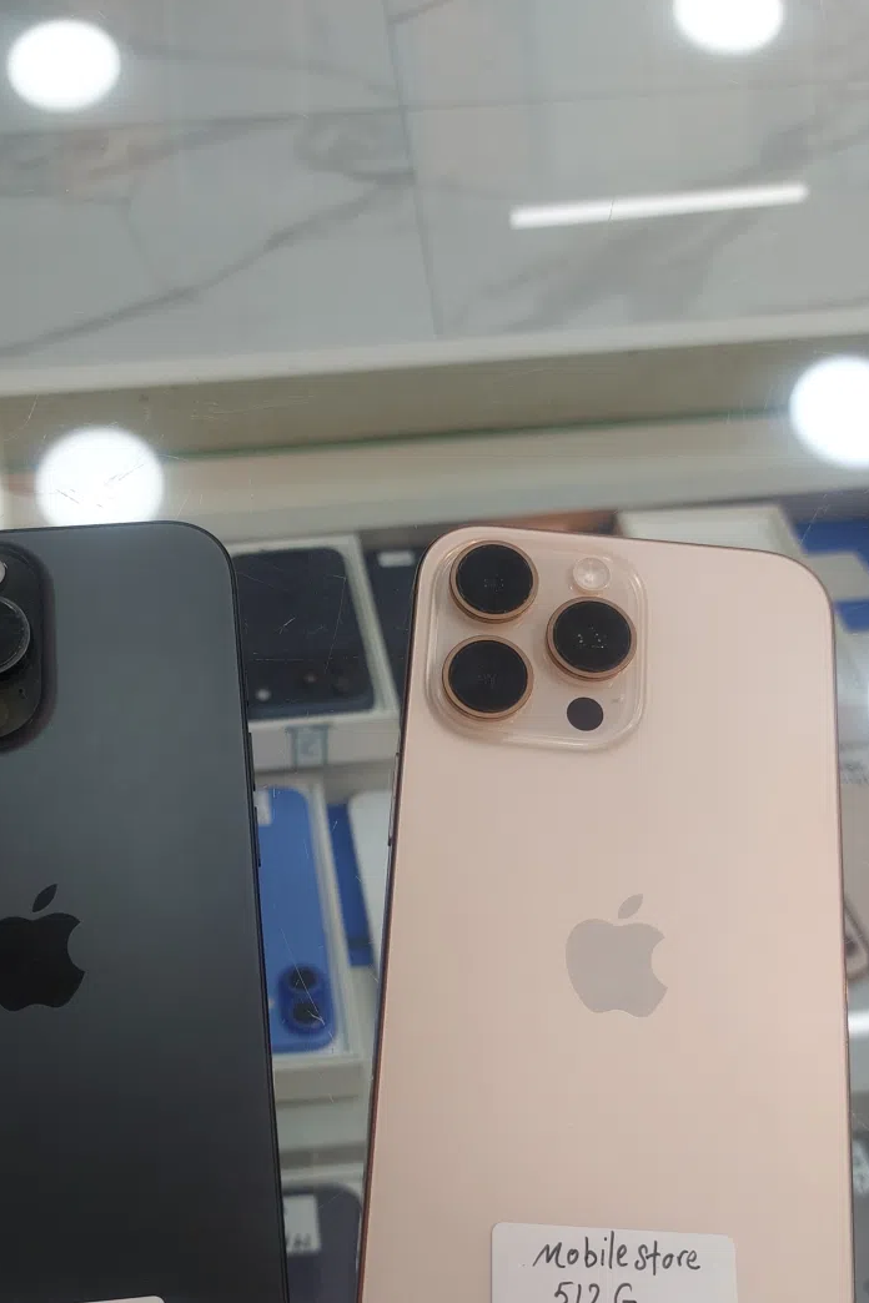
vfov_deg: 55.4
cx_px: 278
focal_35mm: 34
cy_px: 787
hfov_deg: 38.4
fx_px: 1231
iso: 25
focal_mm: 5.23
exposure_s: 1/131
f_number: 1.8
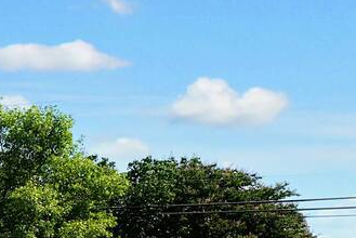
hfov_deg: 17.3
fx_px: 584
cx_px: -420
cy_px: 252
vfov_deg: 22.0
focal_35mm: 59
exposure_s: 1/160
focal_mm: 12
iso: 100
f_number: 10
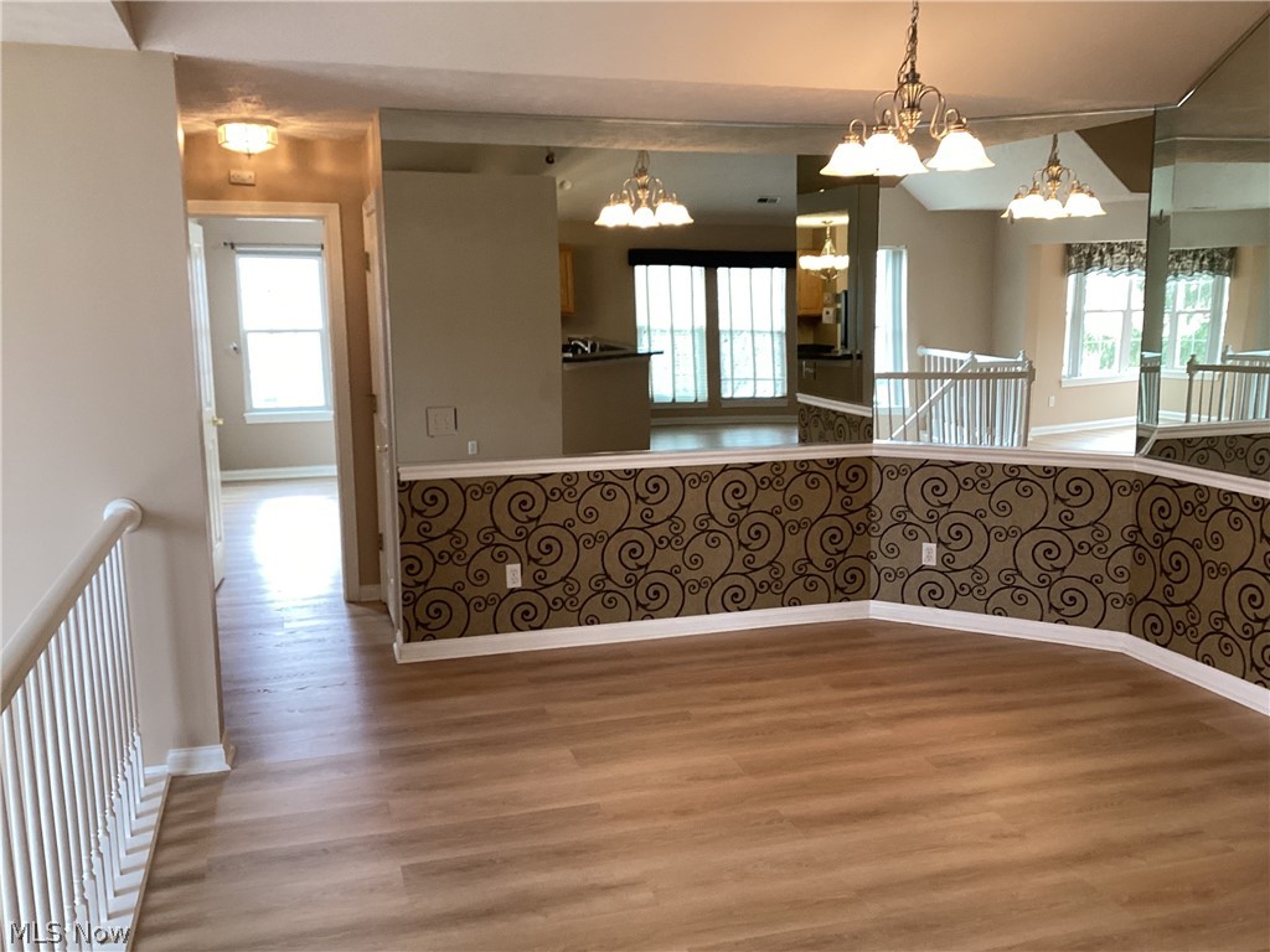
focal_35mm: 31
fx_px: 1137
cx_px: 635
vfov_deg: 45.4
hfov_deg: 58.4
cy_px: 476
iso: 80
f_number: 2.4
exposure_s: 1/50
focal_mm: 3.3
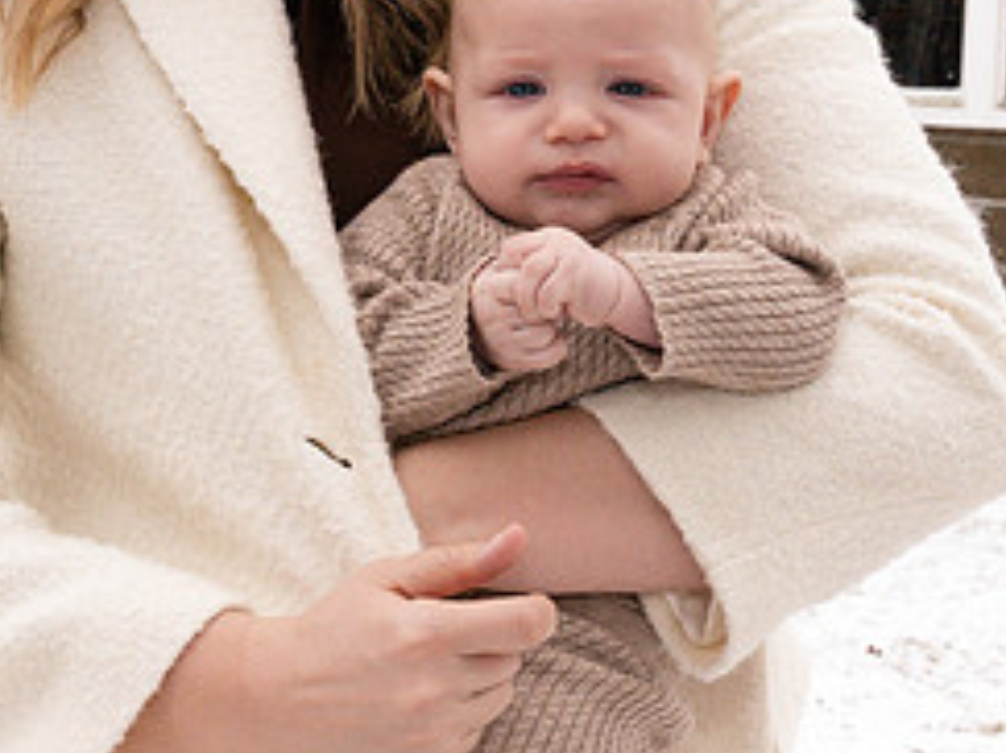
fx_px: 3079
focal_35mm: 106
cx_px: 397
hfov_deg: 18.5
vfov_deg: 13.9
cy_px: 460
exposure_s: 1/250
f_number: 13
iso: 800
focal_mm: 42
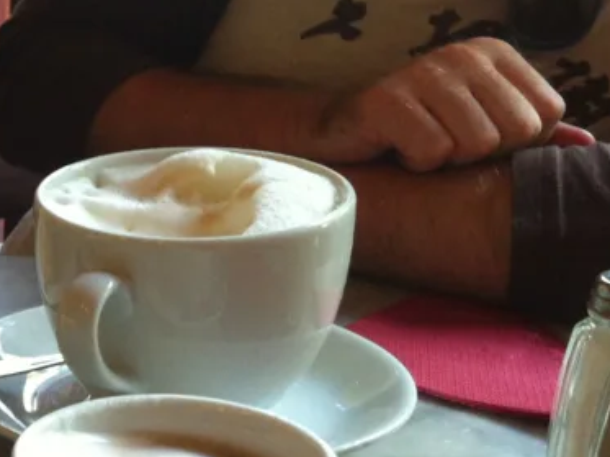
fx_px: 1690
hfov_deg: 19.3
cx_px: -118
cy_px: 397
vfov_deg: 15.2
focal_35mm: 96
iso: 125
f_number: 2.8
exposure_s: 1/15
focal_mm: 3.85
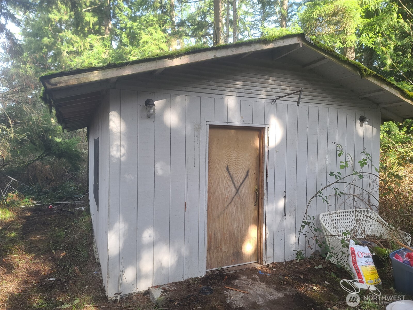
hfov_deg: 69.4
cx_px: 206
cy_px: 155
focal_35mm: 25
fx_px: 298
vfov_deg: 54.9
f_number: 1.8
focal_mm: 7
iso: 32
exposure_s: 1/120
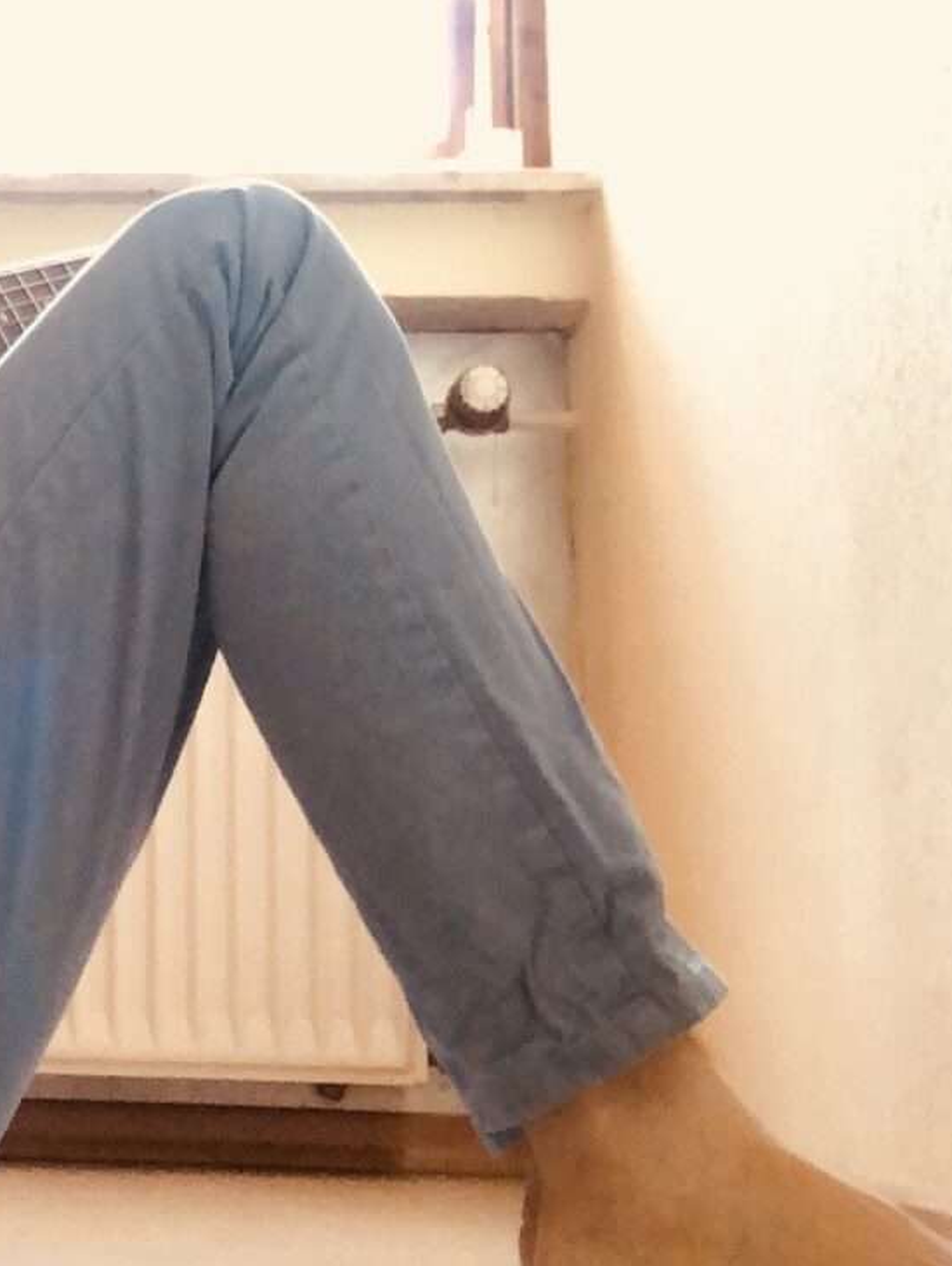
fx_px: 2819
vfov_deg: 25.2
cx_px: -125
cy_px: 407
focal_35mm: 77
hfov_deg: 18.4
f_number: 2.2
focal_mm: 2.87
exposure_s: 1/60
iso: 160
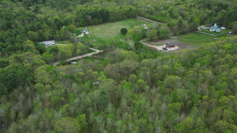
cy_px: 75
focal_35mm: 34
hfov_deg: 57.8
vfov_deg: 34.6
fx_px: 214
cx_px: 102
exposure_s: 1/320
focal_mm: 6.72
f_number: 1.7
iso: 200
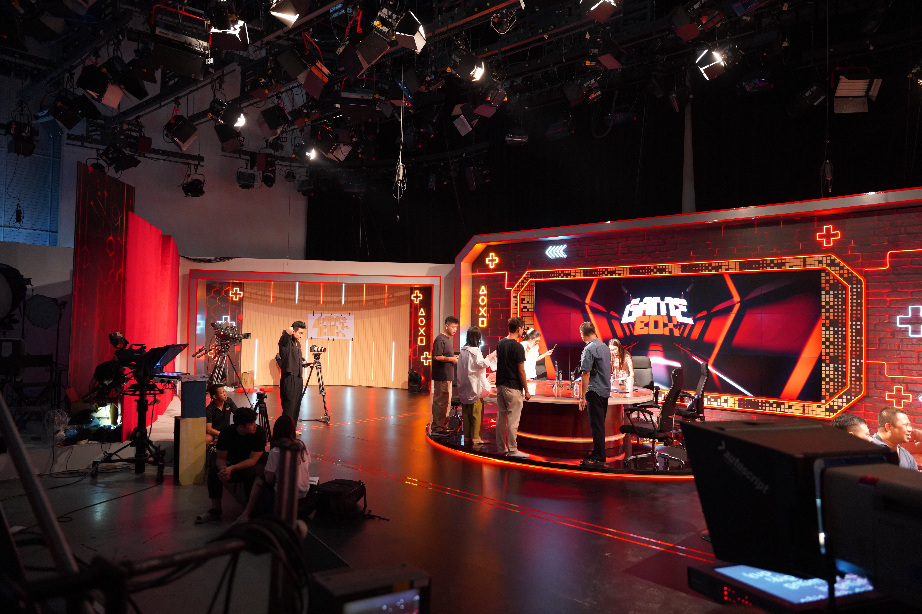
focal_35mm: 24
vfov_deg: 53.1
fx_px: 615
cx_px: 461
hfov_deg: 73.7
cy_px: 307
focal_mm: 24
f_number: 2.8
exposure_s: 1/100
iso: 3200
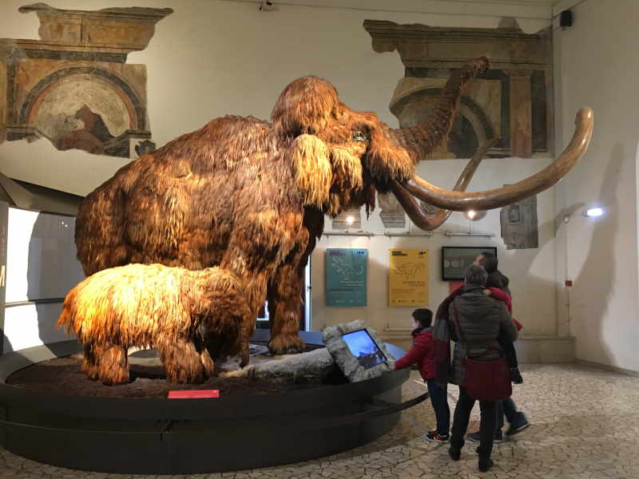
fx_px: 535
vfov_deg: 48.2
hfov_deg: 61.7
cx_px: 320
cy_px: 240
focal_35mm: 29
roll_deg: -0.6
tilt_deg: +3.2
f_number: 2.2
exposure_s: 1/10
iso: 100
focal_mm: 4.15
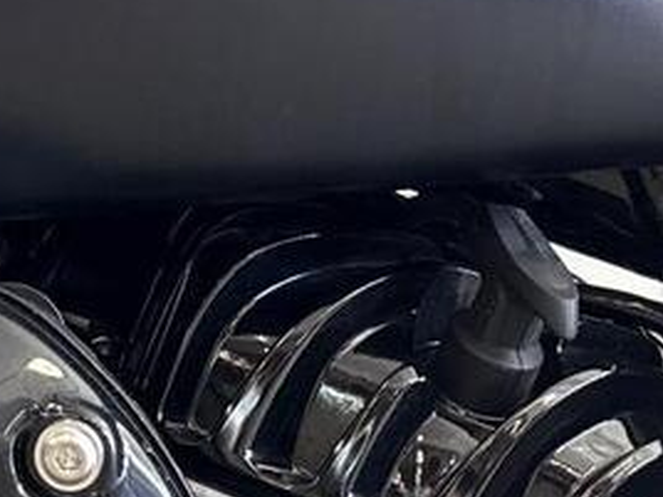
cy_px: 1061
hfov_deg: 15.3
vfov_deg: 10.4
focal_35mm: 129
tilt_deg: -10.7
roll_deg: +2.1
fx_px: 2471
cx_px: 356
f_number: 1.78
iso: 200
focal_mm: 6.76
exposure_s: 1/50
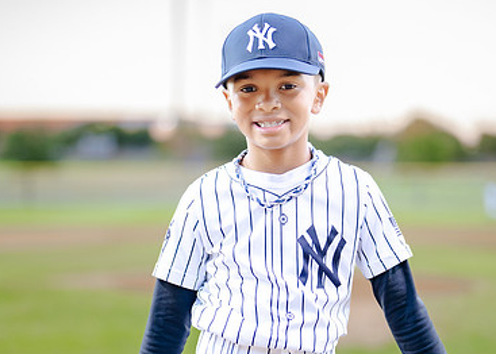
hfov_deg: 20.6
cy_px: 228
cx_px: 273
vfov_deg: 14.7
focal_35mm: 97
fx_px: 1366
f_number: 1.2
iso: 400
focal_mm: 50
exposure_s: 1/500
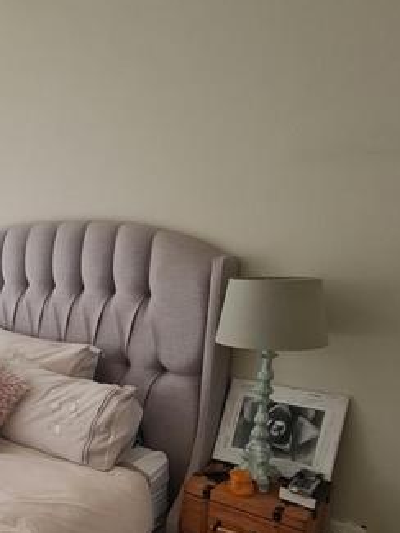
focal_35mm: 32
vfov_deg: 54.7
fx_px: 493
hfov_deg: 40.5
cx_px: 33
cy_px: 385
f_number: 2.2
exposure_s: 1/33
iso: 320
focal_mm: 2.2
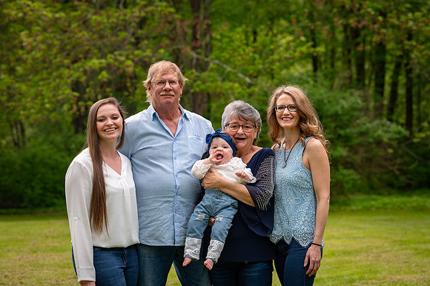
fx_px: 1313
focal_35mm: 110
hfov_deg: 18.6
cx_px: 215
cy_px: 143
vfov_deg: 12.4
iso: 400
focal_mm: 110
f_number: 5
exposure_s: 1/800
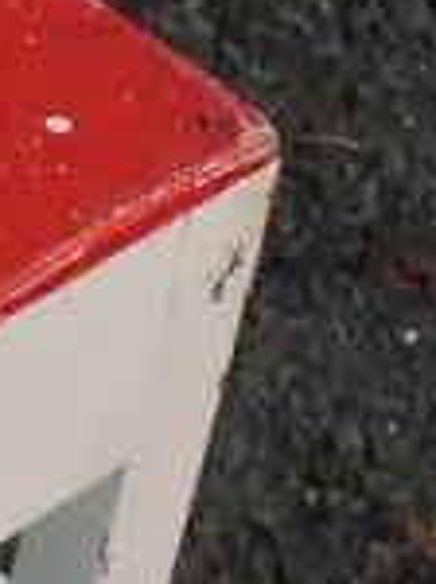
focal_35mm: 246
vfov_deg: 7.9
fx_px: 4143
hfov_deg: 5.7
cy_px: -335
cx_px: -763
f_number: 5.6
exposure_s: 1/200
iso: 200
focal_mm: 18
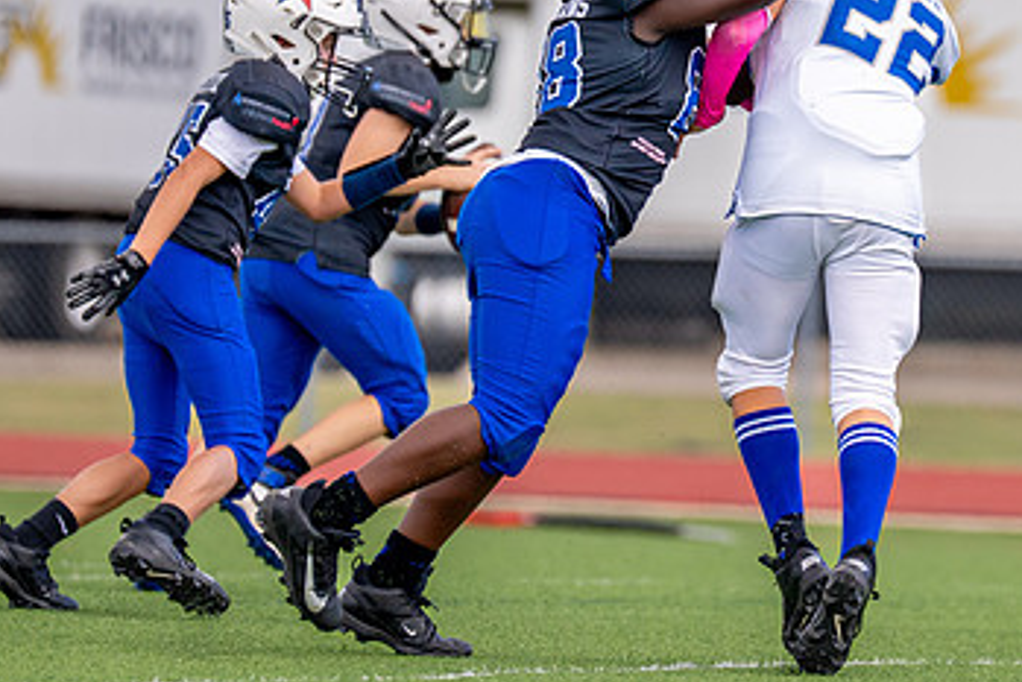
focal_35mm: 549
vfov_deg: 2.5
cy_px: 137
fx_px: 15591
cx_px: 726
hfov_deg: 3.8
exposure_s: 1/4000
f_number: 2.8
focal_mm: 200
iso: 400
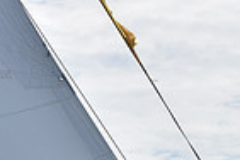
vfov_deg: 3.8
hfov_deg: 5.9
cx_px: 290
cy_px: 490
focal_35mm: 349
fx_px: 2326
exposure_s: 1/1000
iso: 320
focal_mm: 85
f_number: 11
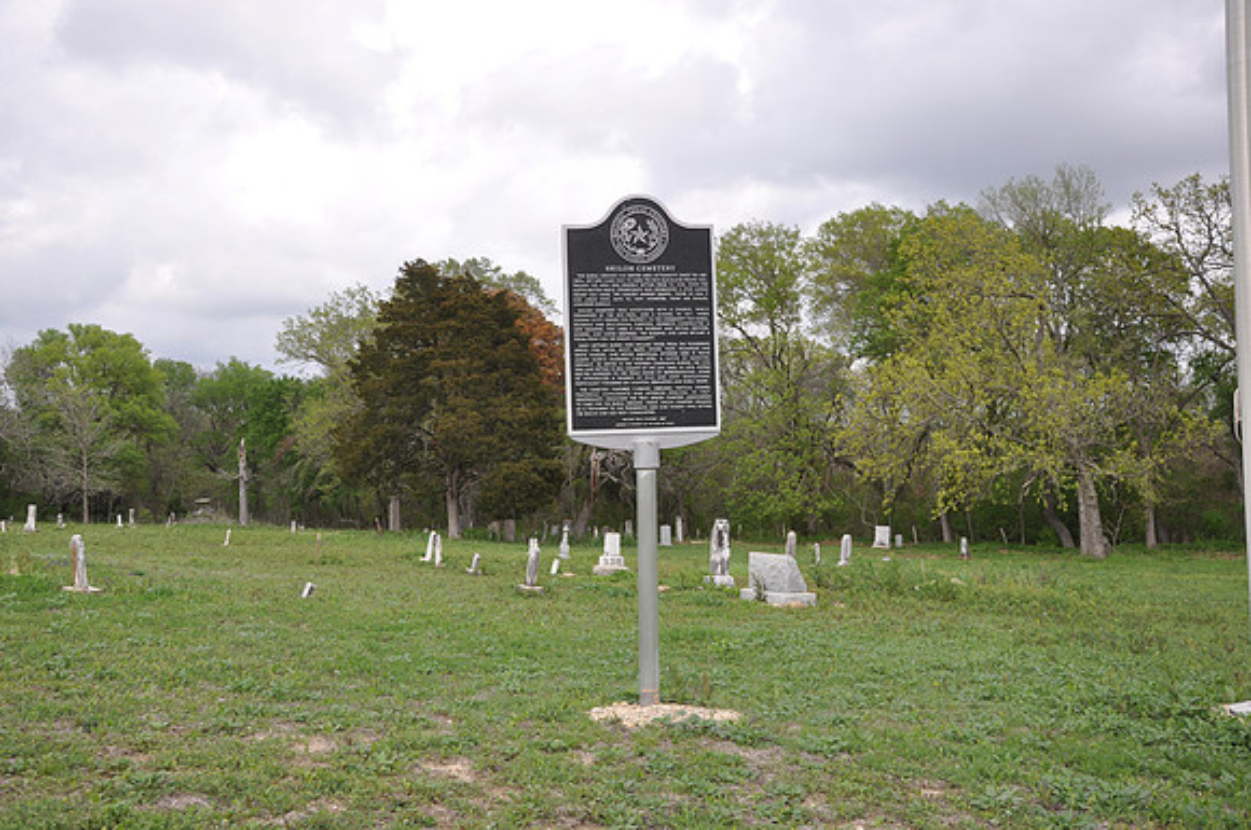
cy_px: 415
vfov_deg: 41.6
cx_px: 626
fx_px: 1093
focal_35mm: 32
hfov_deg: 59.6
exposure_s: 1/200
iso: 200
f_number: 7.1
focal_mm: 21
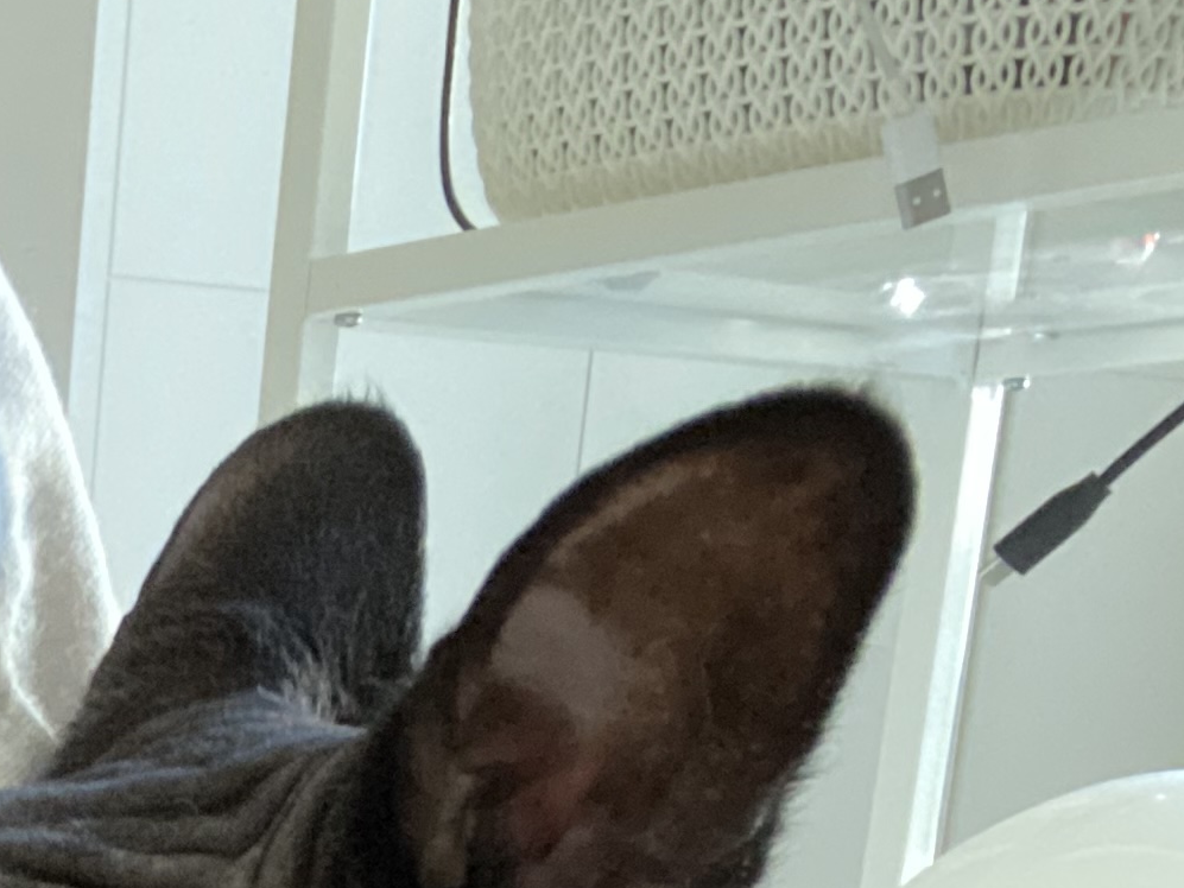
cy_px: 1664
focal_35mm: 93
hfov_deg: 18.4
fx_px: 3181
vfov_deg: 13.9
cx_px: -657
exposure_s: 1/22
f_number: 2.2
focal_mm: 2.71
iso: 800
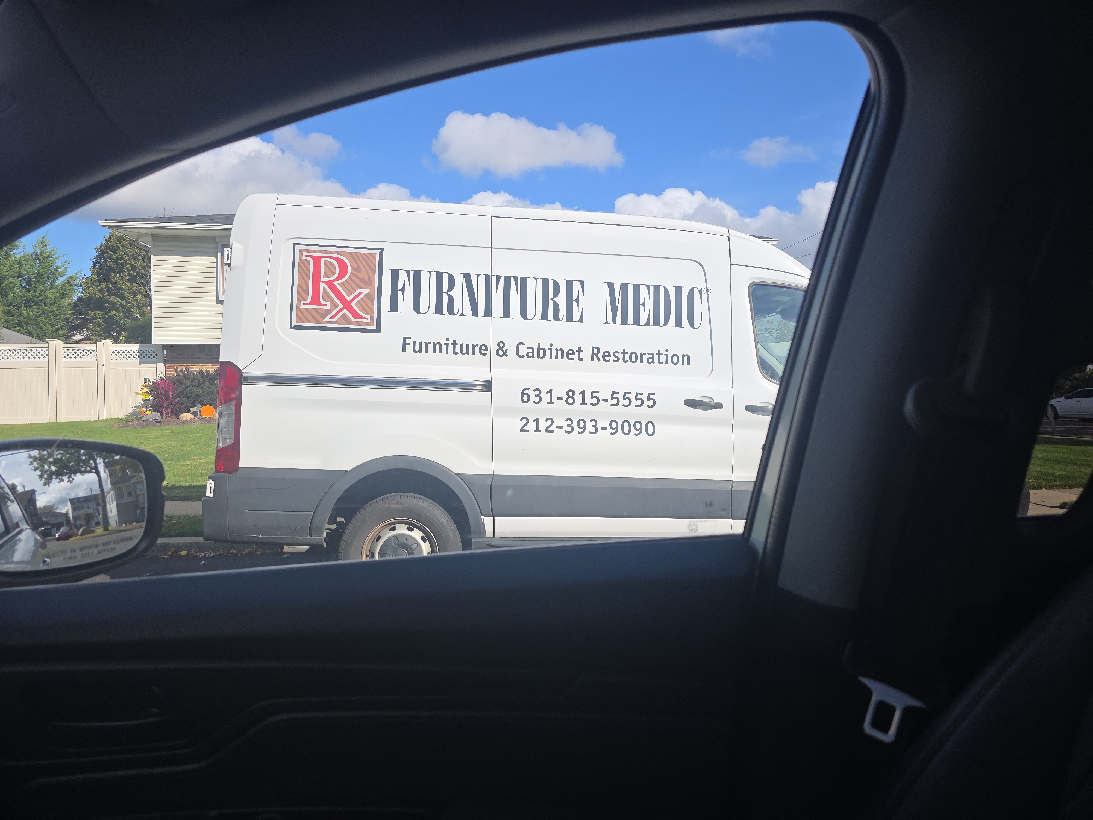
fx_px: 726
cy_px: 410
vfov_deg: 58.9
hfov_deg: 73.9
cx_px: 546
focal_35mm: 23
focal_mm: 6.3
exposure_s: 1/5017
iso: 80
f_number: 1.7
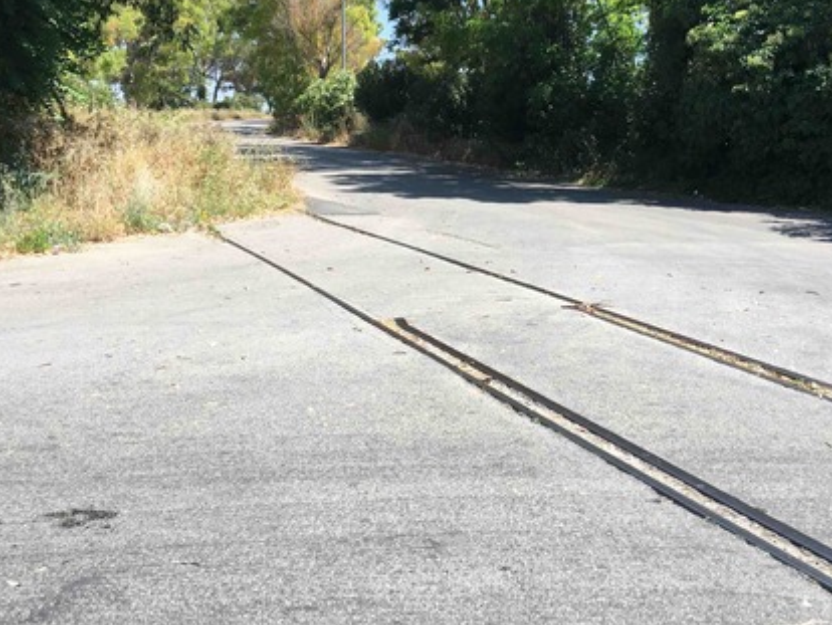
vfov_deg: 33.9
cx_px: 450
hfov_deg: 44.7
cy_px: 181
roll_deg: -1.9
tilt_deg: -3.1
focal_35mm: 42
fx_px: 1010
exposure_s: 1/801
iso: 25
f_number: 2.2
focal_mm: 4.15
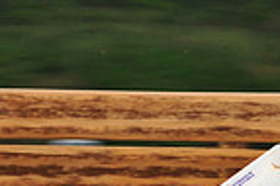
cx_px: 501
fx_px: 3931
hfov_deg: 4.0
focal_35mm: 506
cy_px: 137
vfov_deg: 2.7
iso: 800
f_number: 7.1
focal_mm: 125
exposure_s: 1/320
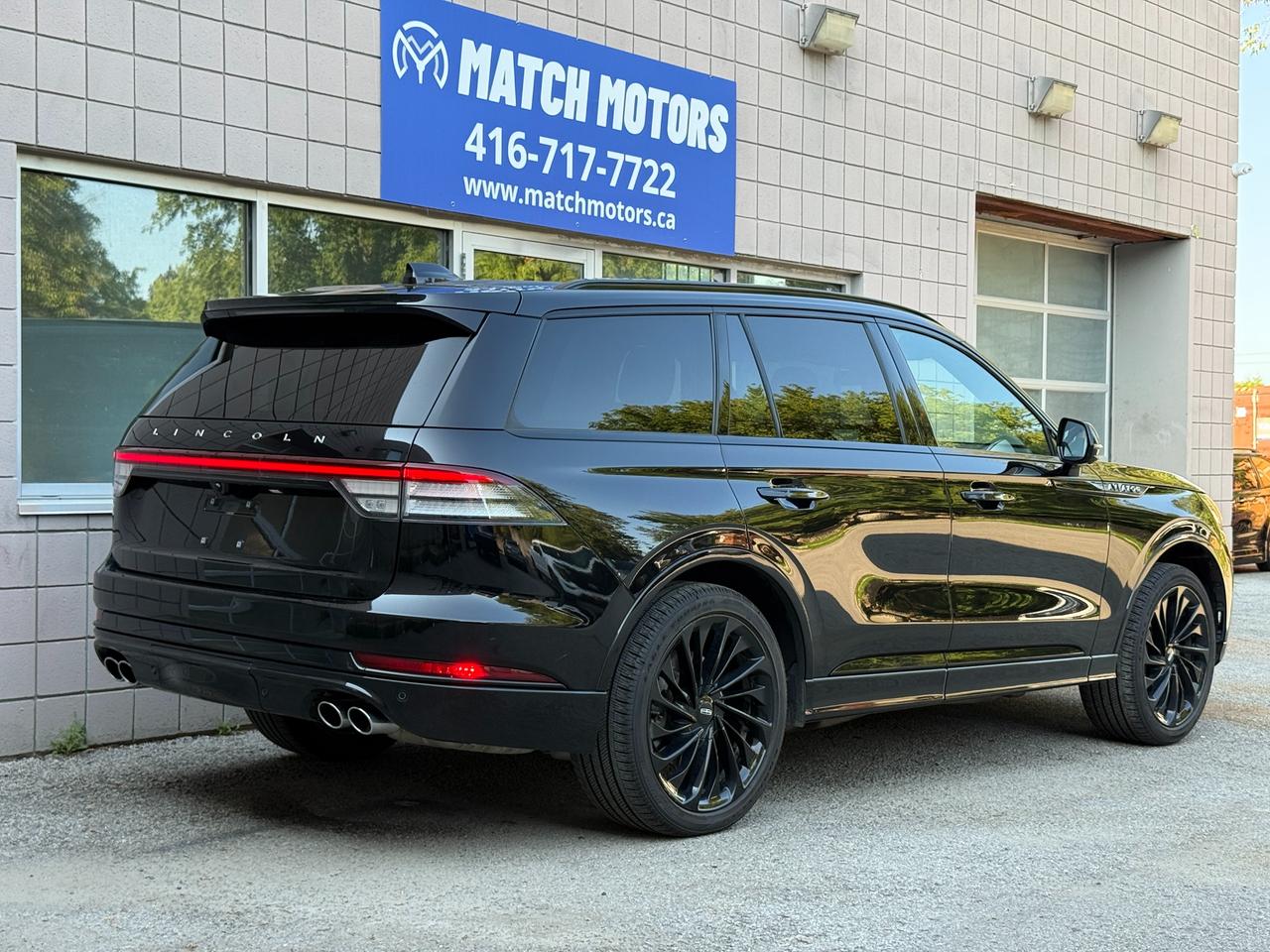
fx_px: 1761
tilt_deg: -1.2
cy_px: 476
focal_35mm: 48
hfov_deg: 39.7
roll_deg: -0.7
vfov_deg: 30.3
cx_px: 635
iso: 64
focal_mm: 6.76
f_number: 1.78
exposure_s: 1/287
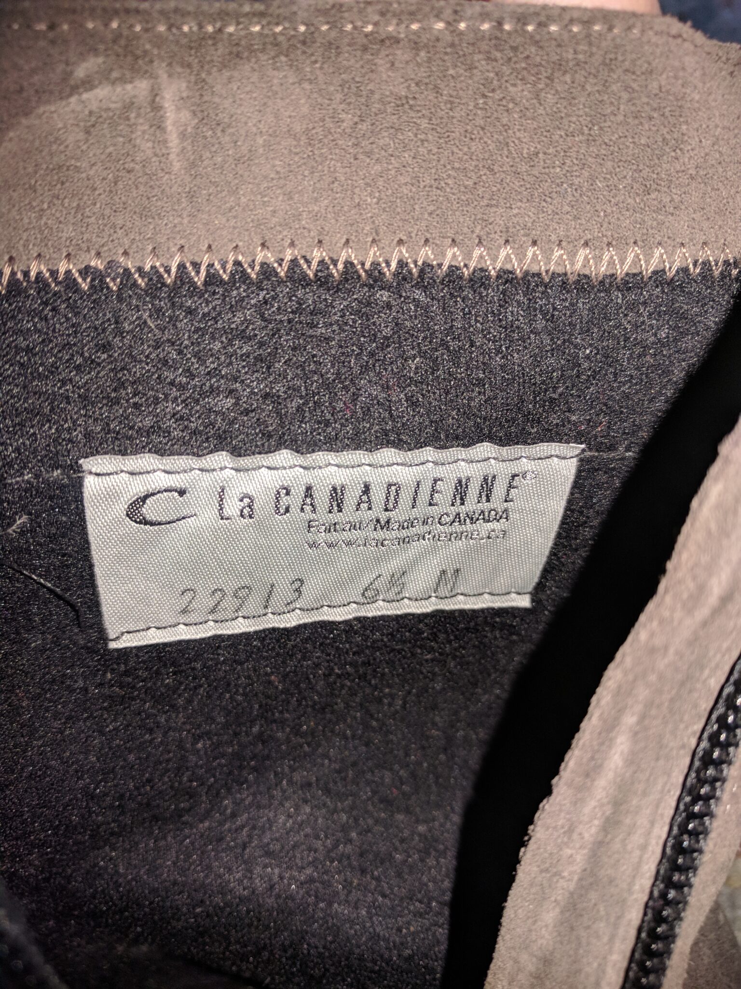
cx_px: 370
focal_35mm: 26
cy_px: 494
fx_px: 742
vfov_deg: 67.3
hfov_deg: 53.1
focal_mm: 4.67
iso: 164
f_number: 2
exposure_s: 1/125
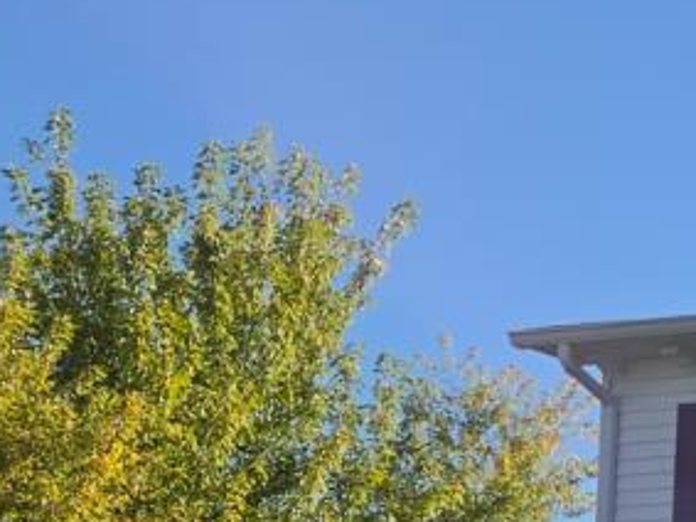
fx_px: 2452
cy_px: 816
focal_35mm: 122
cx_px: 1658
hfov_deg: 12.6
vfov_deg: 11.6
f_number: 1.8
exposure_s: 1/4558
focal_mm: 5.4
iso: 80
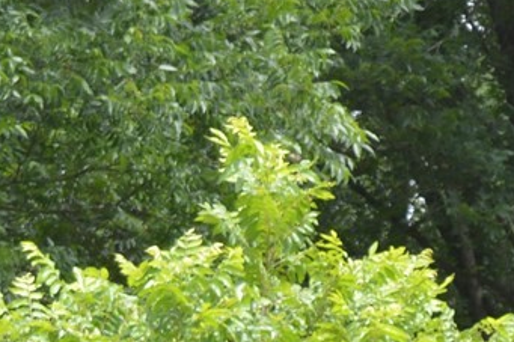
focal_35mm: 493
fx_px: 7035
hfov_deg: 4.2
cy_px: 762
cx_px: 329
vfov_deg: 2.8
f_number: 5.6
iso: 100
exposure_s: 1/125
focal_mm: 55
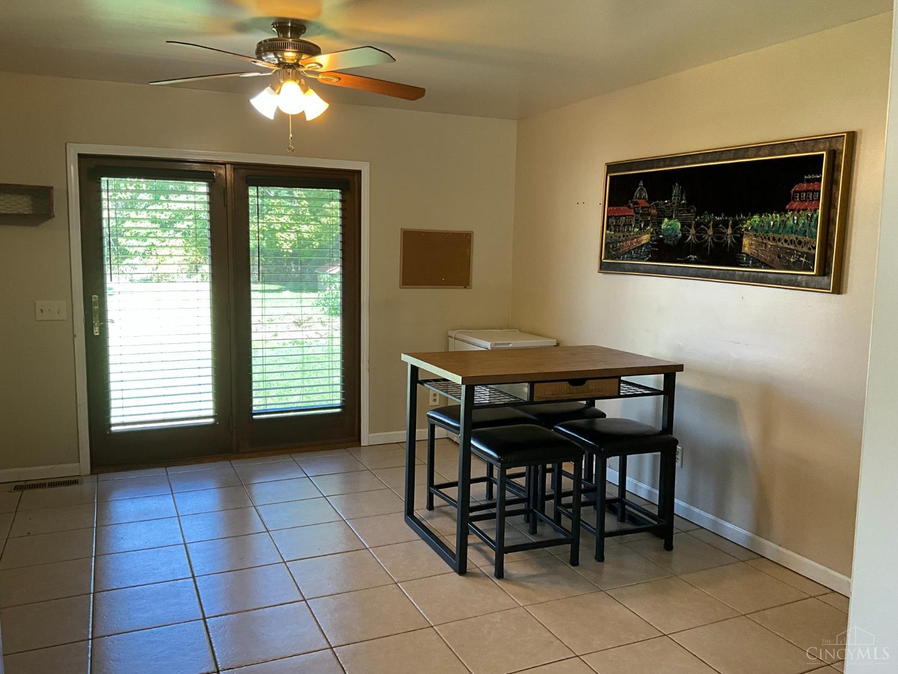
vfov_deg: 48.2
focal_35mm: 29
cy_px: 337
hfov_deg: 61.7
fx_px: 752
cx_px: 449
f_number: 1.8
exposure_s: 1/60
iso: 64
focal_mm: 3
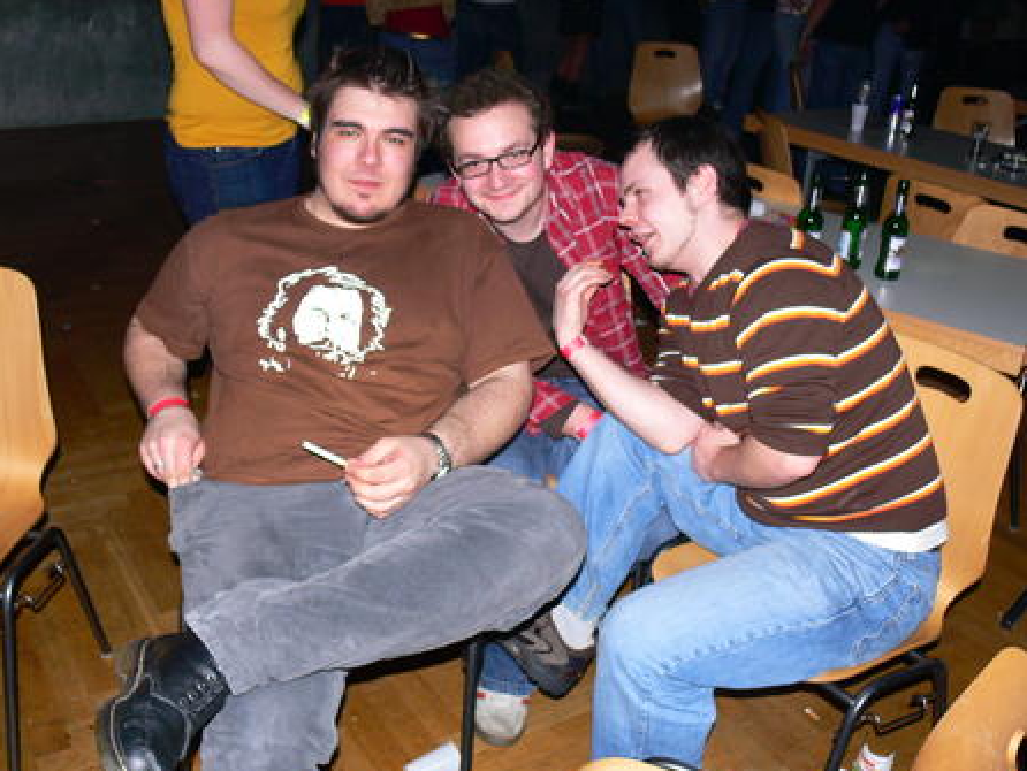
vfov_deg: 38.7
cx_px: 504
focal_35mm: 37
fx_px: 1098
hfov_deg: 50.1
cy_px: 384
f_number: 2.8
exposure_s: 1/30
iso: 100
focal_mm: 7.4
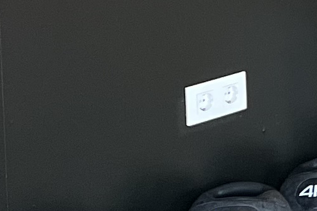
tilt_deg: -4.7
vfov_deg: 6.2
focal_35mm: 216
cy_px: -228
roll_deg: +0.3
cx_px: 836
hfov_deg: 8.5
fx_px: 1902
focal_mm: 5.7
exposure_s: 1/60
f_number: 1.5
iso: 125
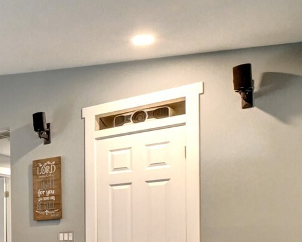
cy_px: 265
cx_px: -172
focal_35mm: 49
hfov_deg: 25.8
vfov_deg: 28.2
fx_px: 438
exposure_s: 1/13
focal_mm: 10
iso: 3200
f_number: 11
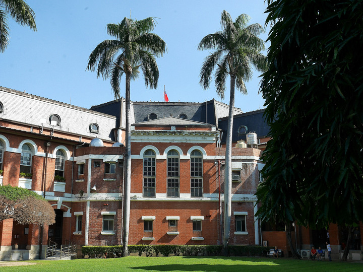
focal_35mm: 44
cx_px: 182
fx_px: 461
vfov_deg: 32.9
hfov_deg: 42.9
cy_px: 136
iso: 200
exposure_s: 1/250
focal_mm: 22
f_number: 10
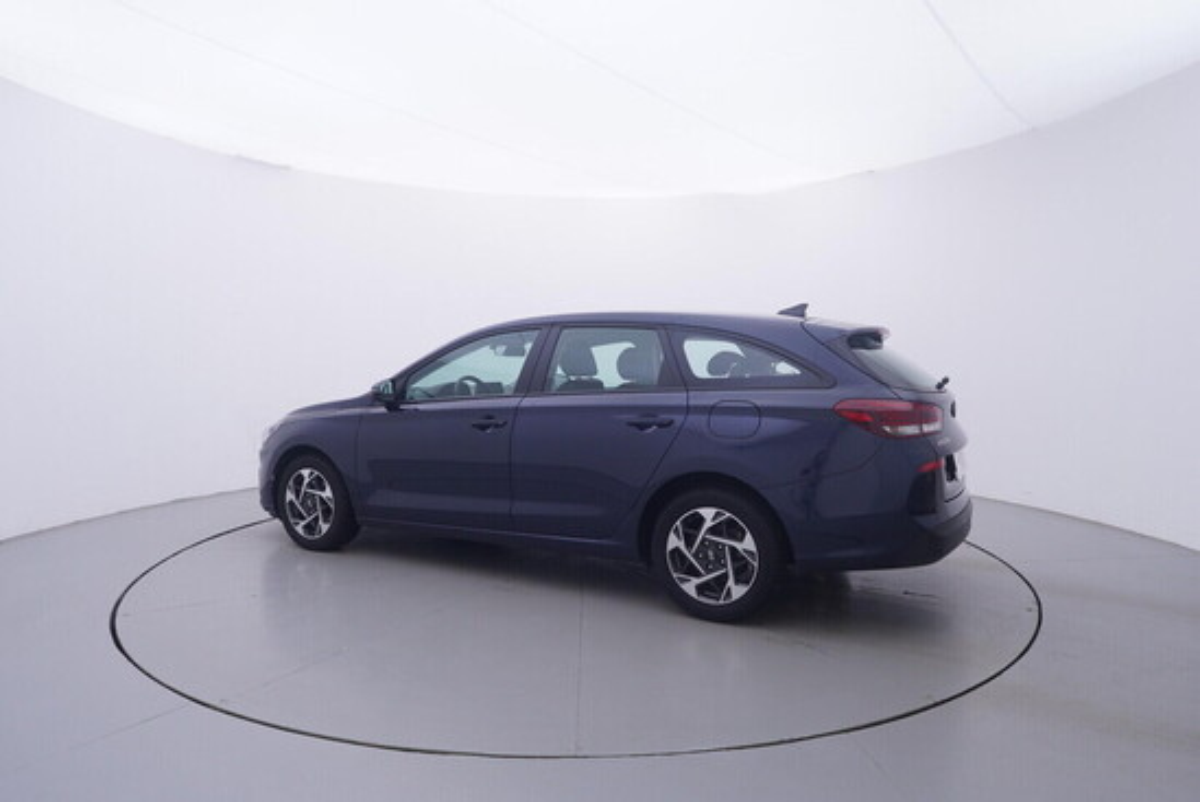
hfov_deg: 77.3
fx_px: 751
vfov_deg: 56.2
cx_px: 600
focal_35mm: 22
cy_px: 401
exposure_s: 1/80
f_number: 5
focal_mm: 15
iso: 200
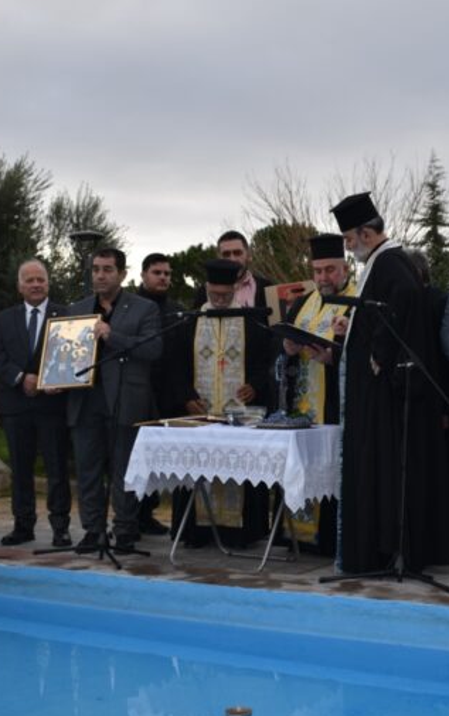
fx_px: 997
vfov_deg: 39.5
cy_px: 361
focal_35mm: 51
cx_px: 343
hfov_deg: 25.1
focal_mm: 22
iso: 100
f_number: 5
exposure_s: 1/200
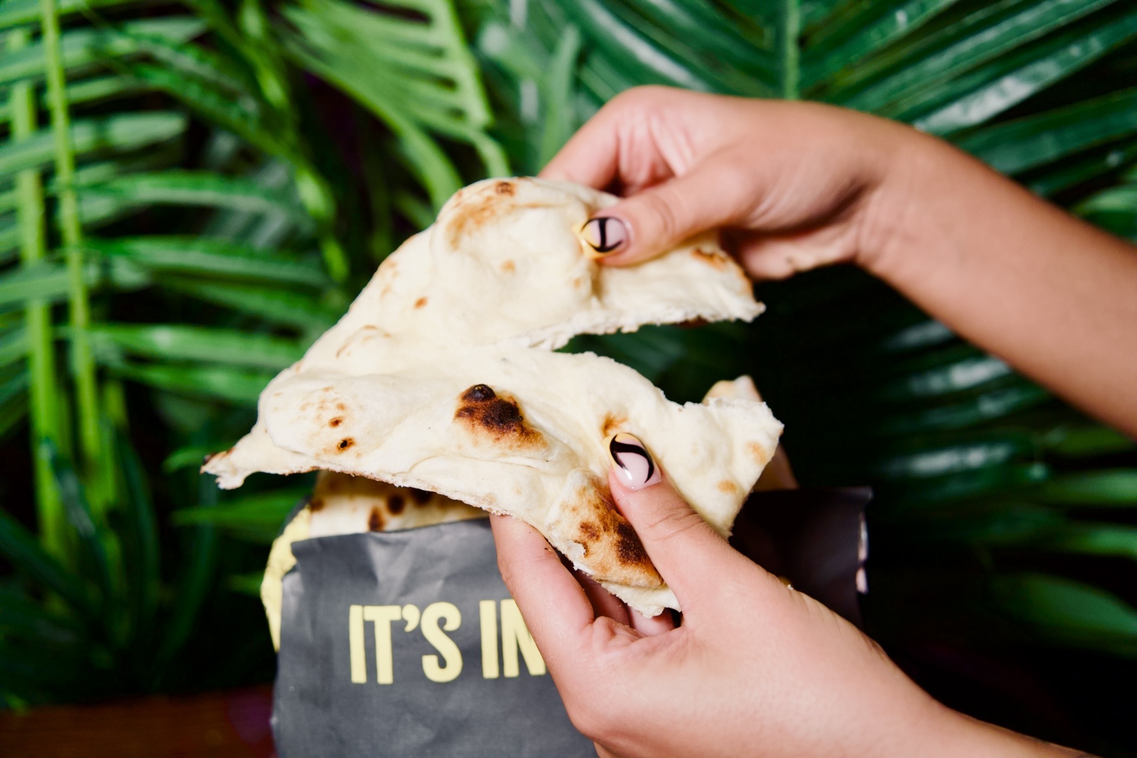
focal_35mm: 47
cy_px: 379
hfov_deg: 41.9
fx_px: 1484
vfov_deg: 28.6
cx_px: 568
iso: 2000
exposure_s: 1/250
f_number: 4
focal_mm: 47
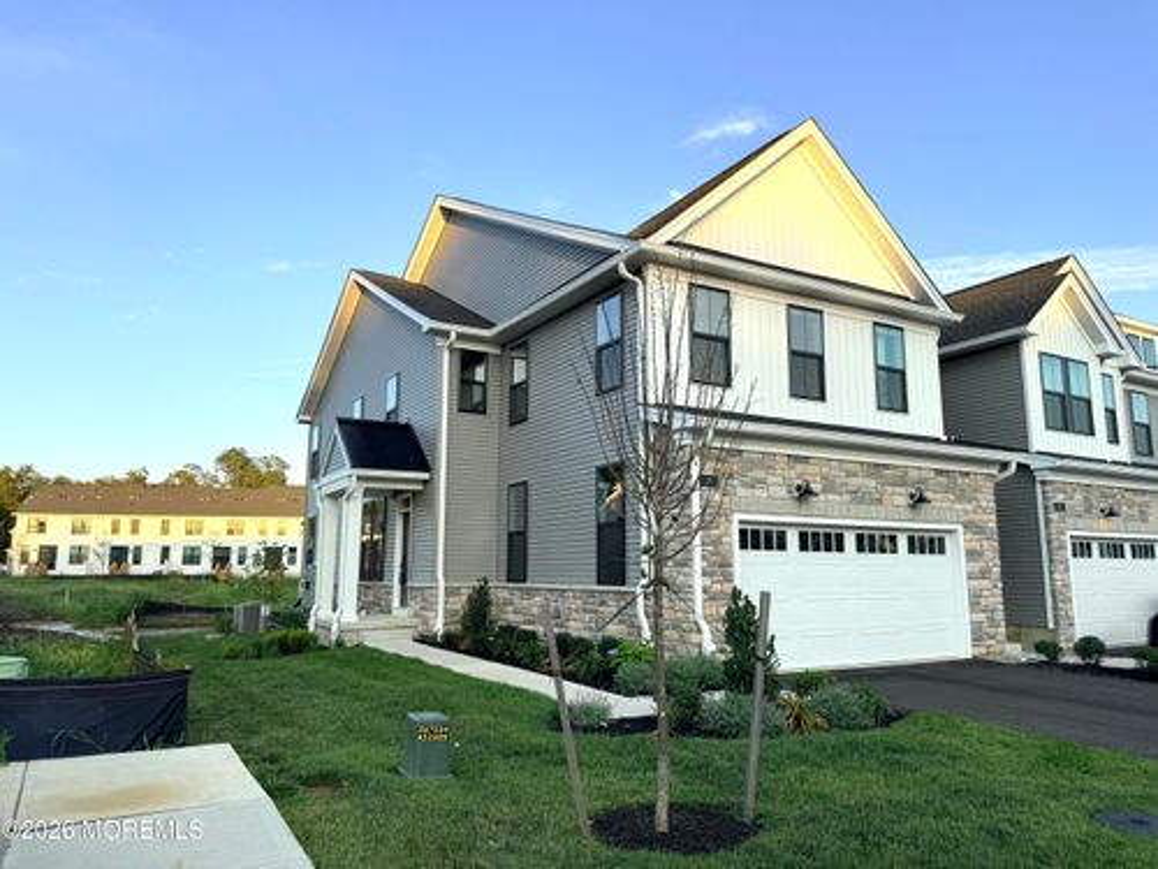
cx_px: 579
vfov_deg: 56.8
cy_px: 434
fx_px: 803
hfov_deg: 71.6
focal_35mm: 24
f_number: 1.78
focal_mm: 6.76
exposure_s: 1/1122
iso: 80
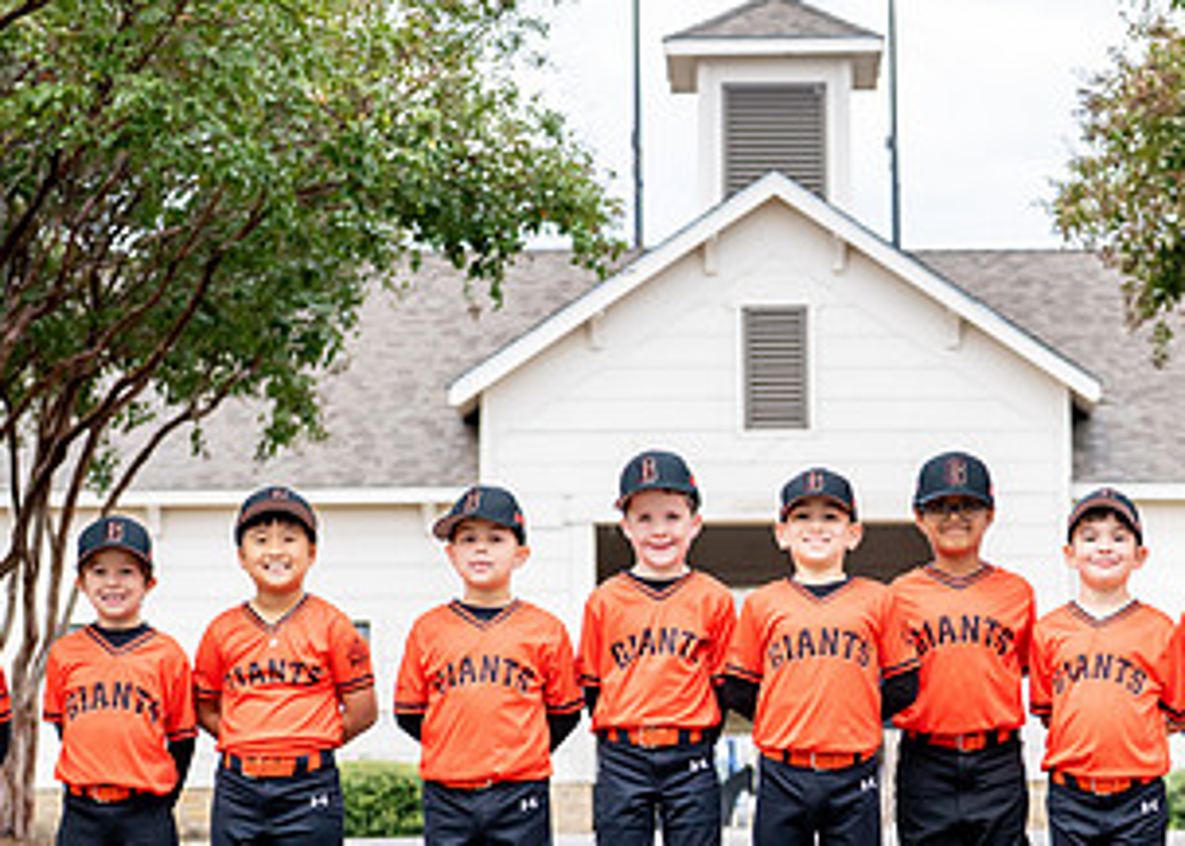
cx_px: 819
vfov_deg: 11.0
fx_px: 4374
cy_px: 758
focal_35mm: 130
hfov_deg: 15.4
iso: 320
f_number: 2.8
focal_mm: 50
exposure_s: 1/1000
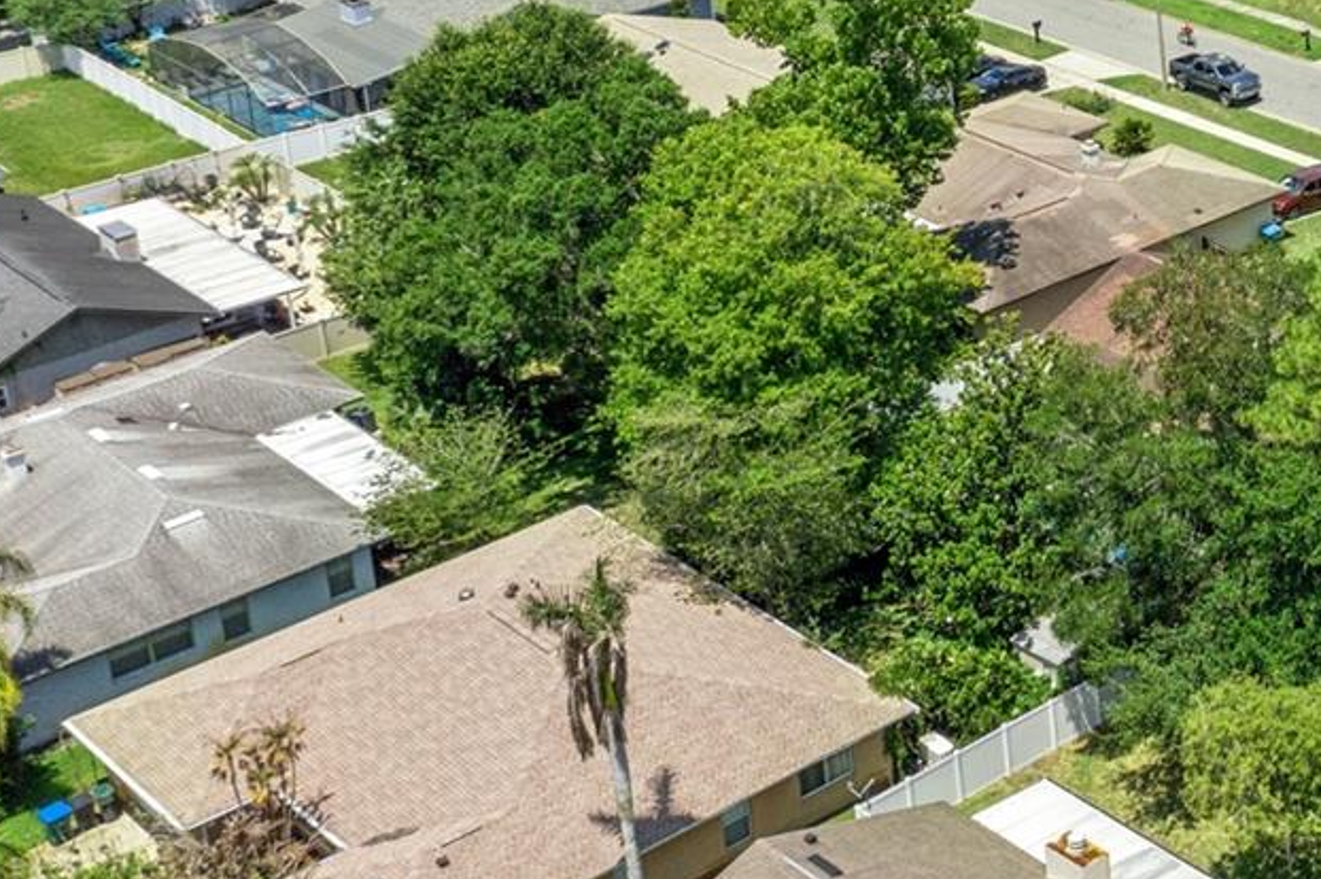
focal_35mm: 72
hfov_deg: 24.8
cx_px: 1669
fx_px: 2640
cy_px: -77
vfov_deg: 18.2
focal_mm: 10.3
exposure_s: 1/2000
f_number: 4
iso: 100
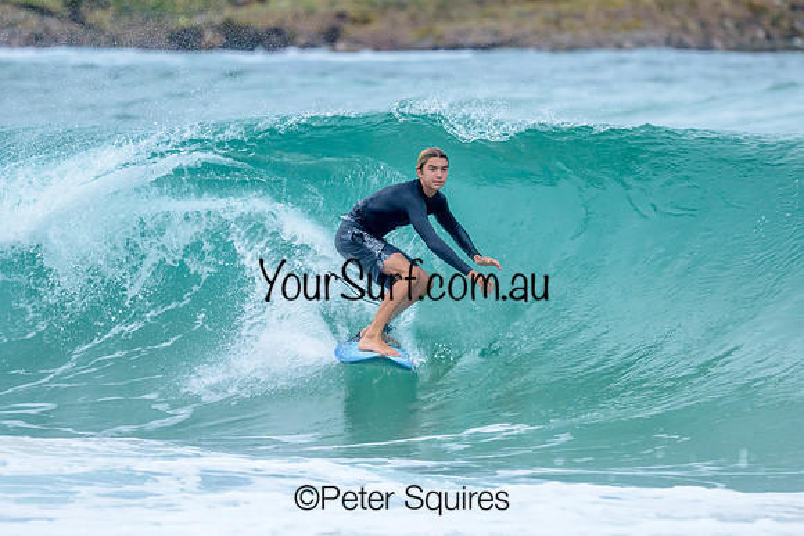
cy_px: 273
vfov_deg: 1.3
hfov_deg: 1.9
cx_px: 373
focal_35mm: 1100
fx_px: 24563
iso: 1100
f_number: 6.3
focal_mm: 800
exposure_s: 1/3200
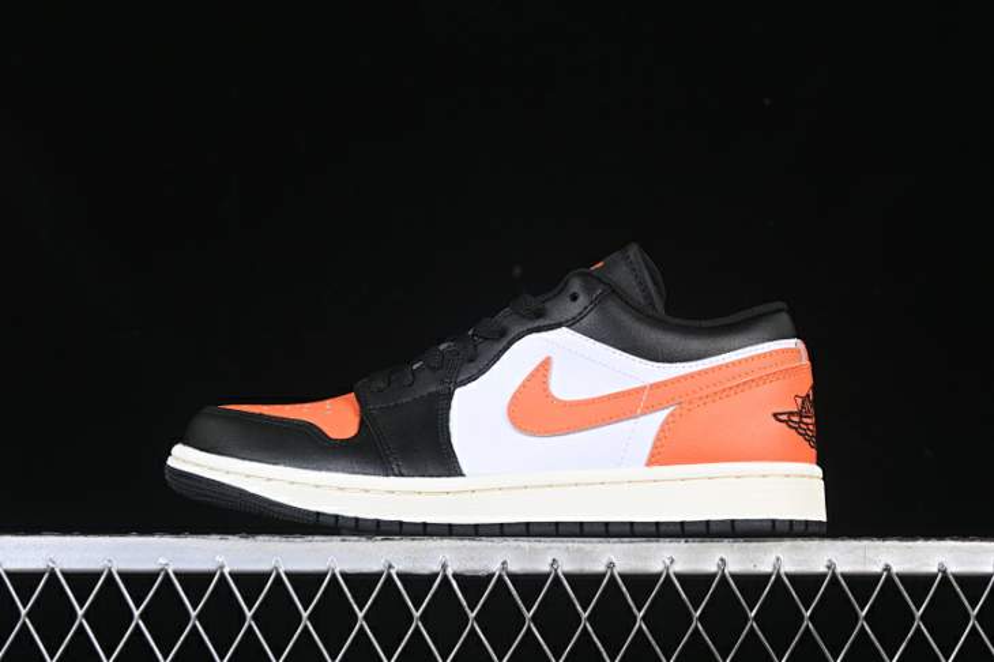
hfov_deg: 27.0
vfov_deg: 18.2
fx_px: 2070
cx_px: 497
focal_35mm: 75
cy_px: 331
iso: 160
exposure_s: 1/60
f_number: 6.3
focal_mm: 50
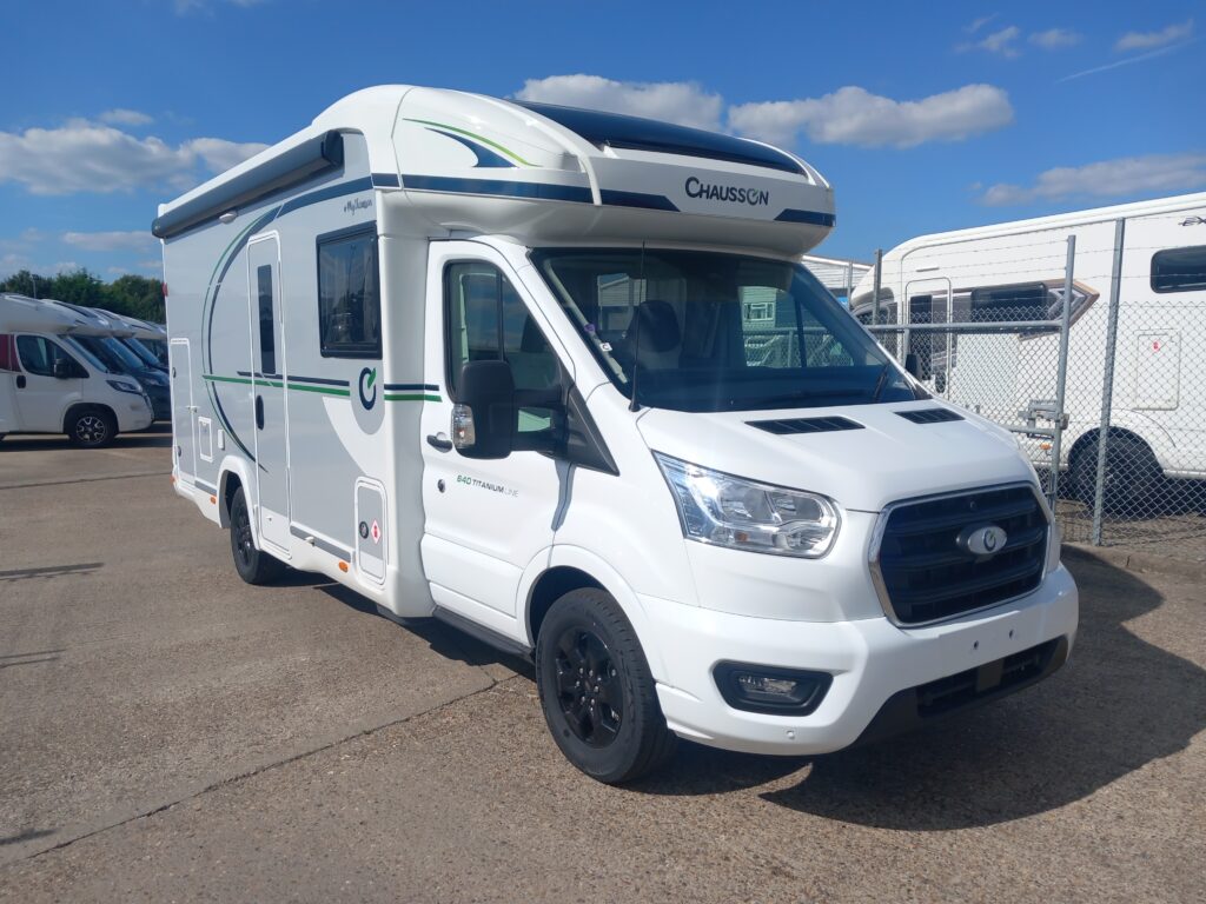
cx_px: 603
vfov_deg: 51.4
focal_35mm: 27
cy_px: 452
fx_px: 941
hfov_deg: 65.3
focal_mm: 4
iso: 20
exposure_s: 1/1203
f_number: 1.8
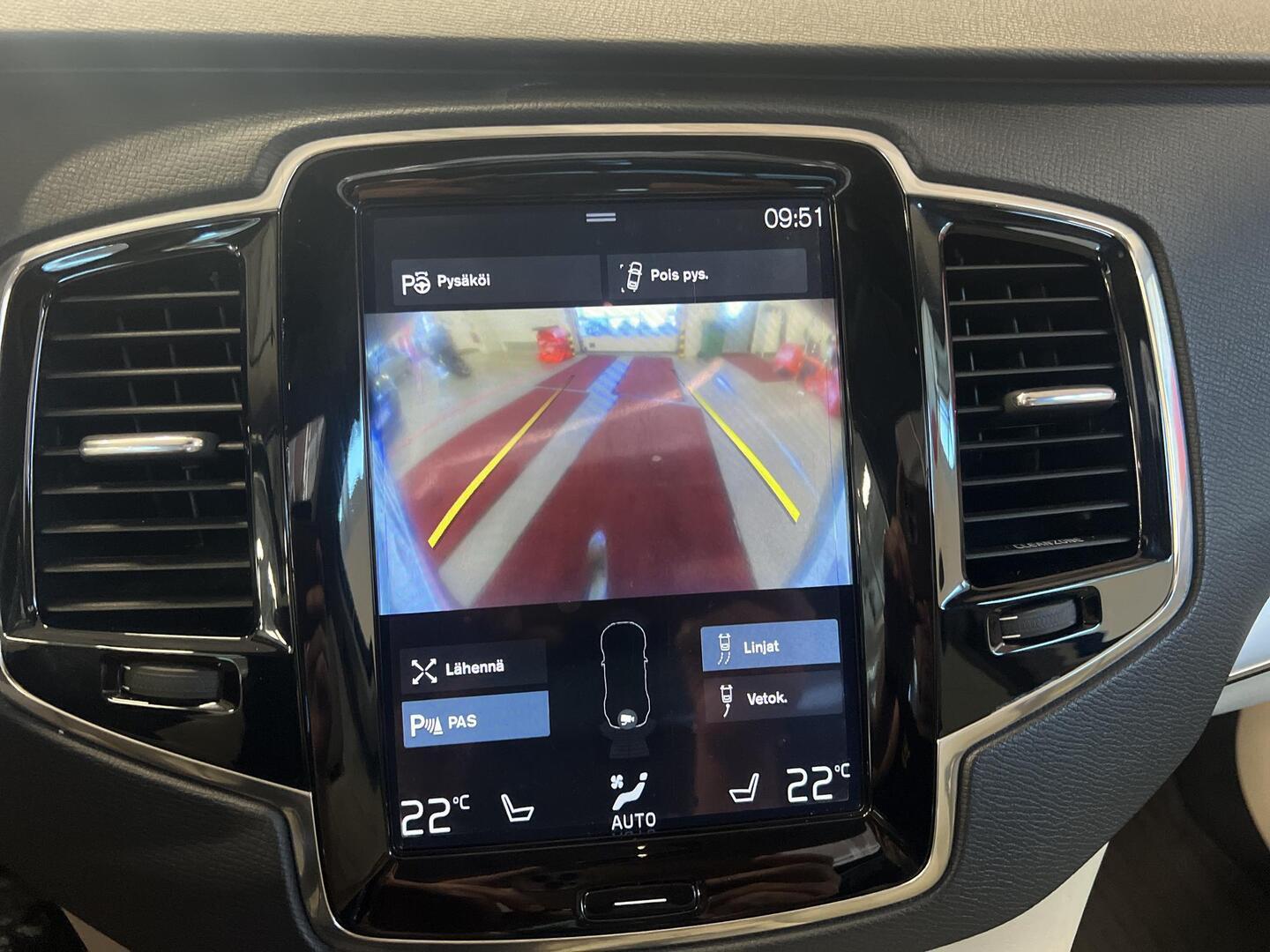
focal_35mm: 26
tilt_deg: -34.7
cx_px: 635
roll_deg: -1.2
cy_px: 476
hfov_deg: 67.3
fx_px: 954
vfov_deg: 53.1
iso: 500
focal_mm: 5.7
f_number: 1.5
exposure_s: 1/51
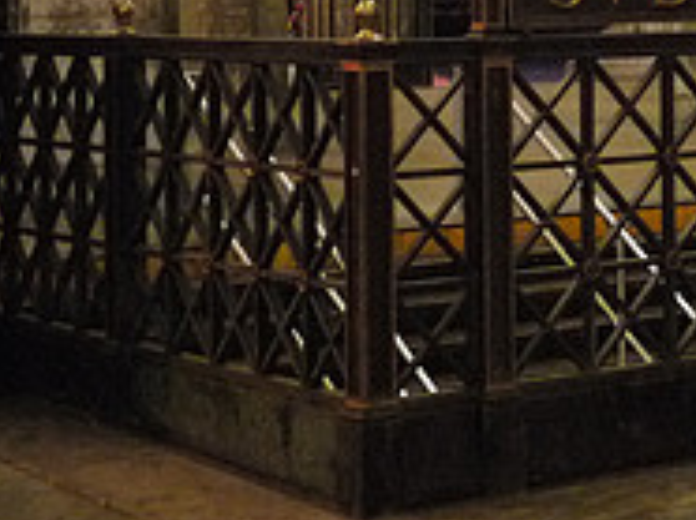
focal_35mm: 125
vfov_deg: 11.5
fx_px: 2510
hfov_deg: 15.2
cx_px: 861
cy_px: -137
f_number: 1.7
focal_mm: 20
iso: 1600
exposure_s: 1/60
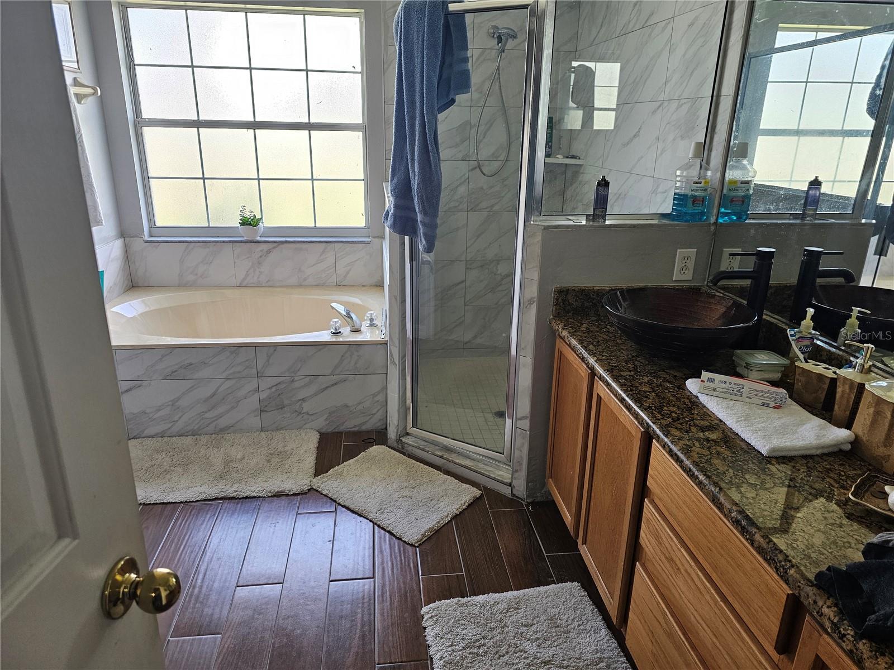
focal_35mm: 23
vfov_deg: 58.9
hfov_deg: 73.9
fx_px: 594
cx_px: 447
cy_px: 335
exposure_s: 1/120
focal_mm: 6.3
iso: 160
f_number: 1.7
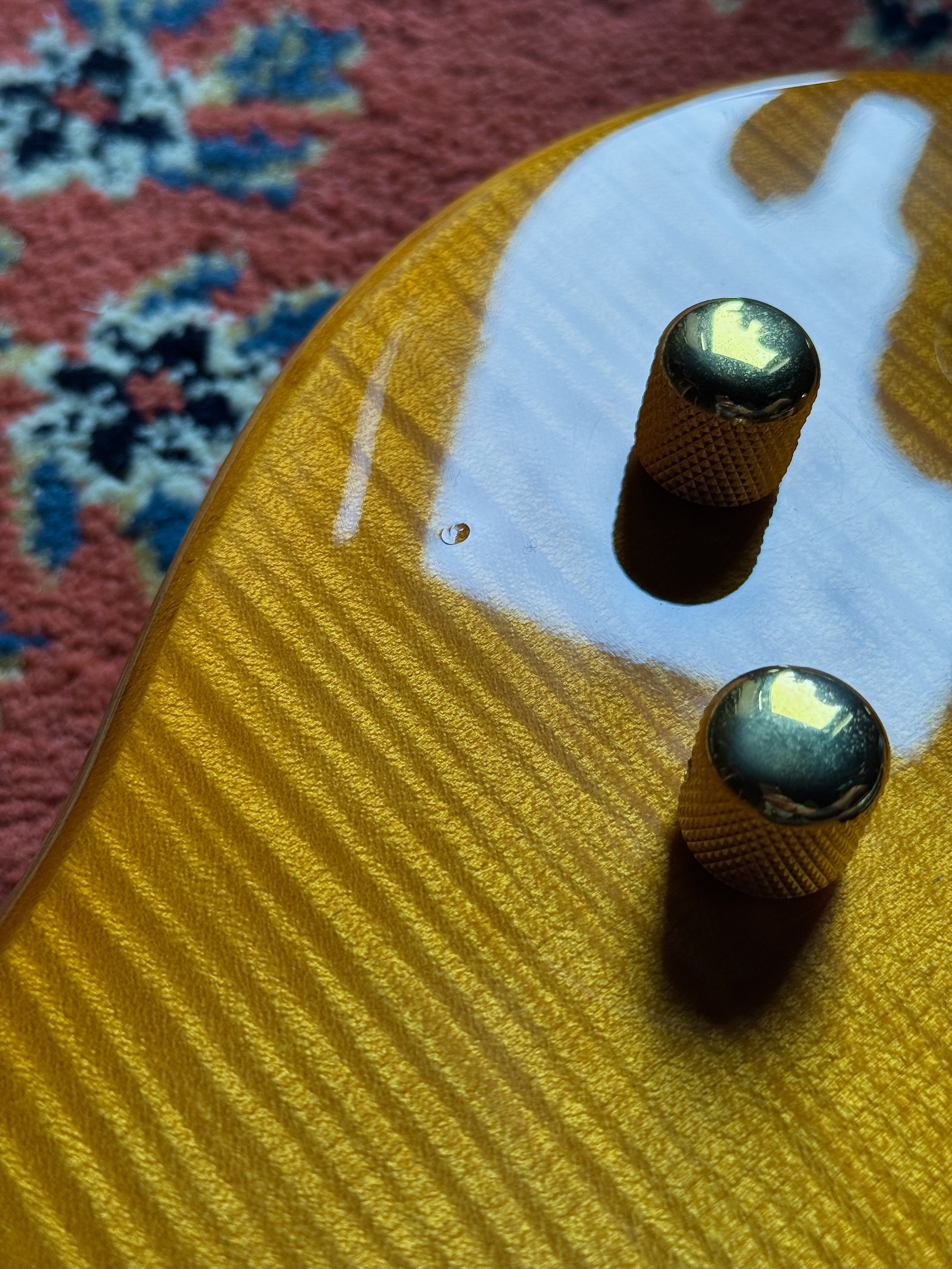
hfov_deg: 30.3
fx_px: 1760
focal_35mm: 48
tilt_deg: -57.6
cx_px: 476
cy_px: 634
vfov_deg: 39.7
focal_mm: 6.76
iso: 80
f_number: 1.78
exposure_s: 1/121
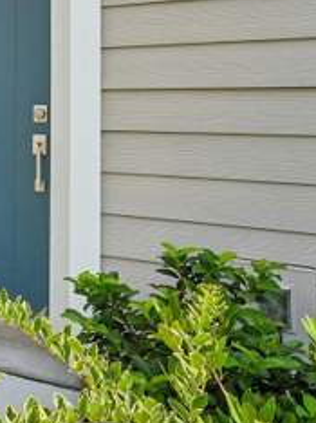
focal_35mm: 46
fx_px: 561
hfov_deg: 18.2
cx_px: -341
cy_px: 134
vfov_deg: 40.7
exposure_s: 1/320
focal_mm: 14
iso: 400
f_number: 11
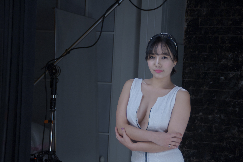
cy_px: 81
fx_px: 709
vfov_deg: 13.0
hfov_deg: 19.5
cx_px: 122
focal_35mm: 105
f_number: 5.6
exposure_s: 1/200
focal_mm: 70
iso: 400
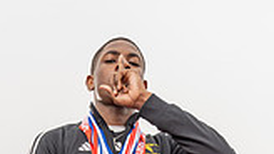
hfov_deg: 23.0
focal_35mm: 92
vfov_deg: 11.2
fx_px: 668
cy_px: 355
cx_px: 84
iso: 250
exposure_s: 1/200
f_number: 5.6
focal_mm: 32
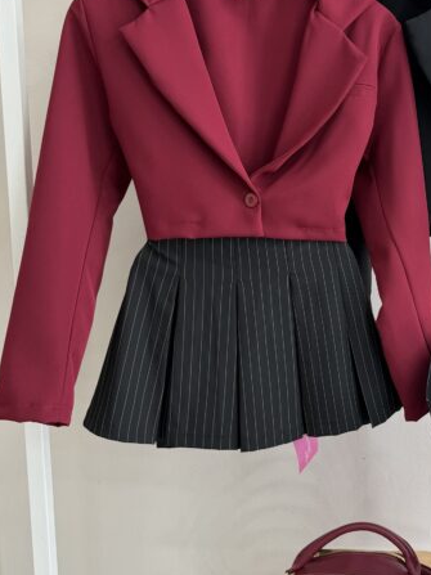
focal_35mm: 43
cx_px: 381
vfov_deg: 43.6
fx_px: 714
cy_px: 228
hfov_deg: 32.1
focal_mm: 6.76
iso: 80
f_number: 1.78
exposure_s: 1/121
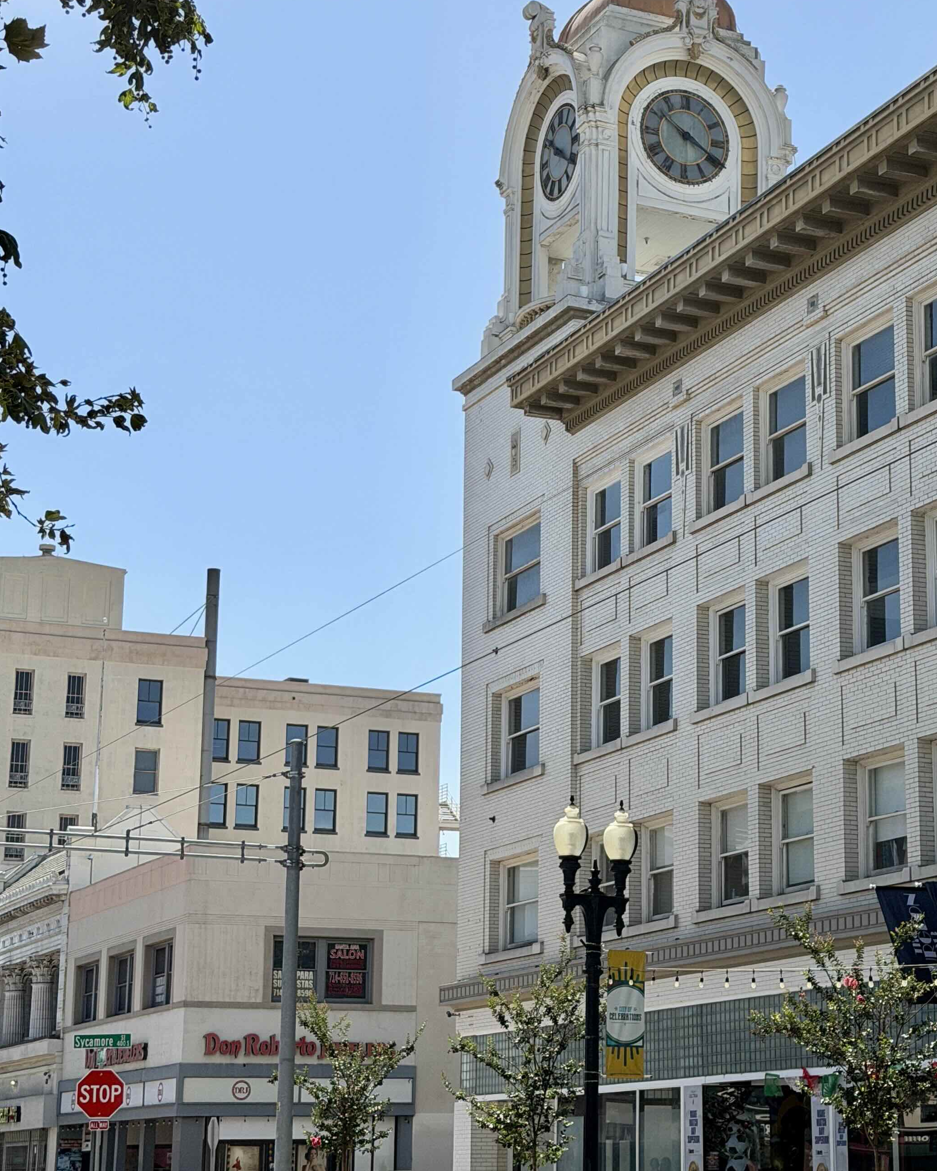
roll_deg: +0.5
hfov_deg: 20.9
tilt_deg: +13.1
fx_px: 2531
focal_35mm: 73
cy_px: 573
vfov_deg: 26.1
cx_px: 654
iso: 64
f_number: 1.78
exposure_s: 1/5208
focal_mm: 6.76
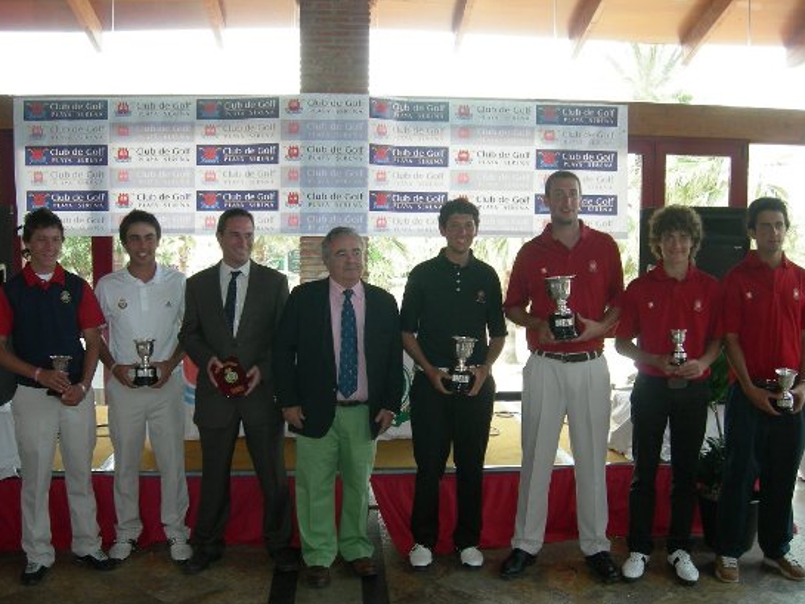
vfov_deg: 38.7
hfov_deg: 50.1
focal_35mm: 37
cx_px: 403
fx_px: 861
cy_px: 309
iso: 64
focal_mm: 7.5
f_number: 3
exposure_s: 1/69
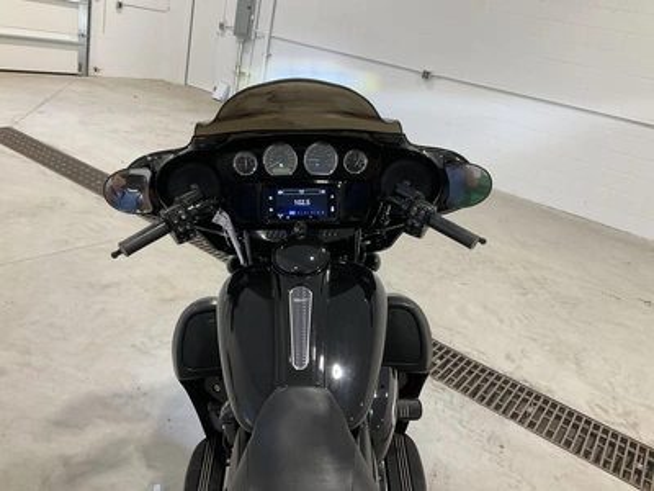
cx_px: 327
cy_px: 246
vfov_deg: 48.2
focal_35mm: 29
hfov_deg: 61.7
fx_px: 548
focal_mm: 3
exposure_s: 1/102
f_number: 1.8
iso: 64
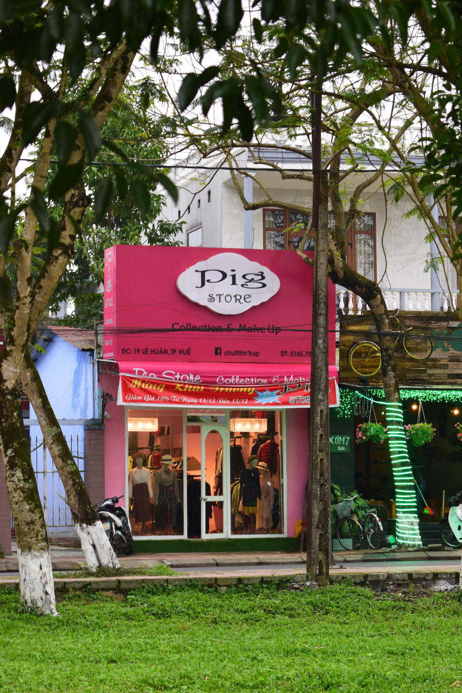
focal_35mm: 101
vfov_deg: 20.3
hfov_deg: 13.6
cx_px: 252
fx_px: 1937
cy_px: 408
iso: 450
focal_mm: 55
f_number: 6.3
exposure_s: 1/15
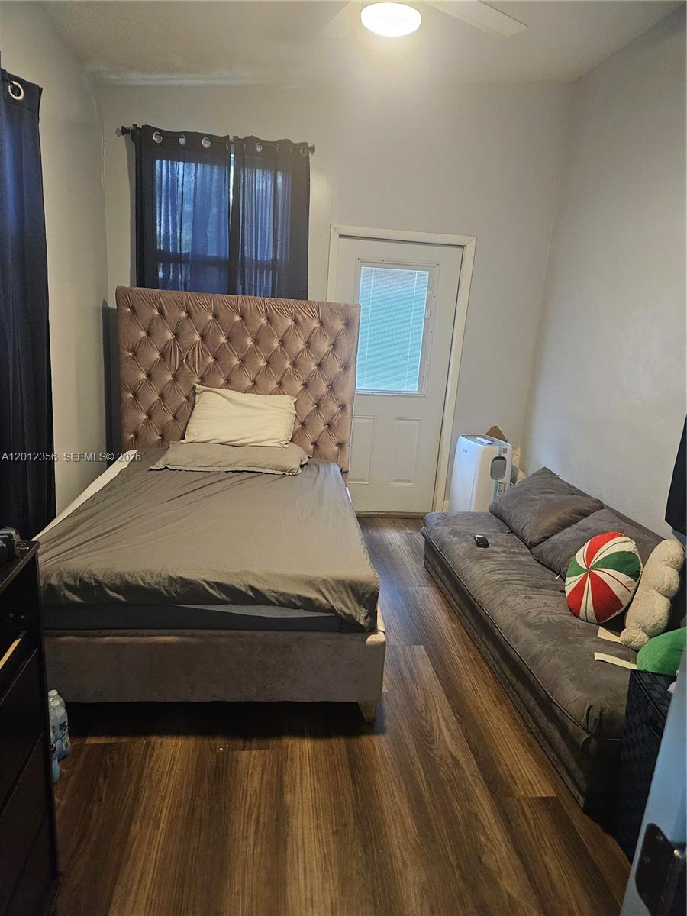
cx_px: 344
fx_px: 609
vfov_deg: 73.9
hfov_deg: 58.9
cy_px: 458
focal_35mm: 23
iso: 1000
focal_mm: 5.4
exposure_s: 1/120
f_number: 1.8
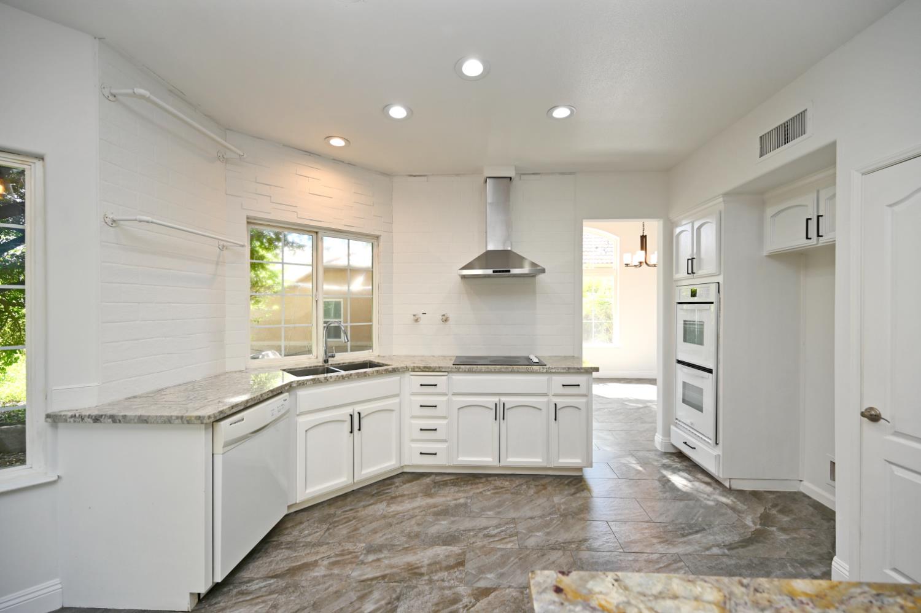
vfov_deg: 81.1
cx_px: 460
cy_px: 306
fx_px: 358
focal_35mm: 14
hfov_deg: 104.3
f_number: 4.5
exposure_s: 1/80
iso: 200
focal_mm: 14
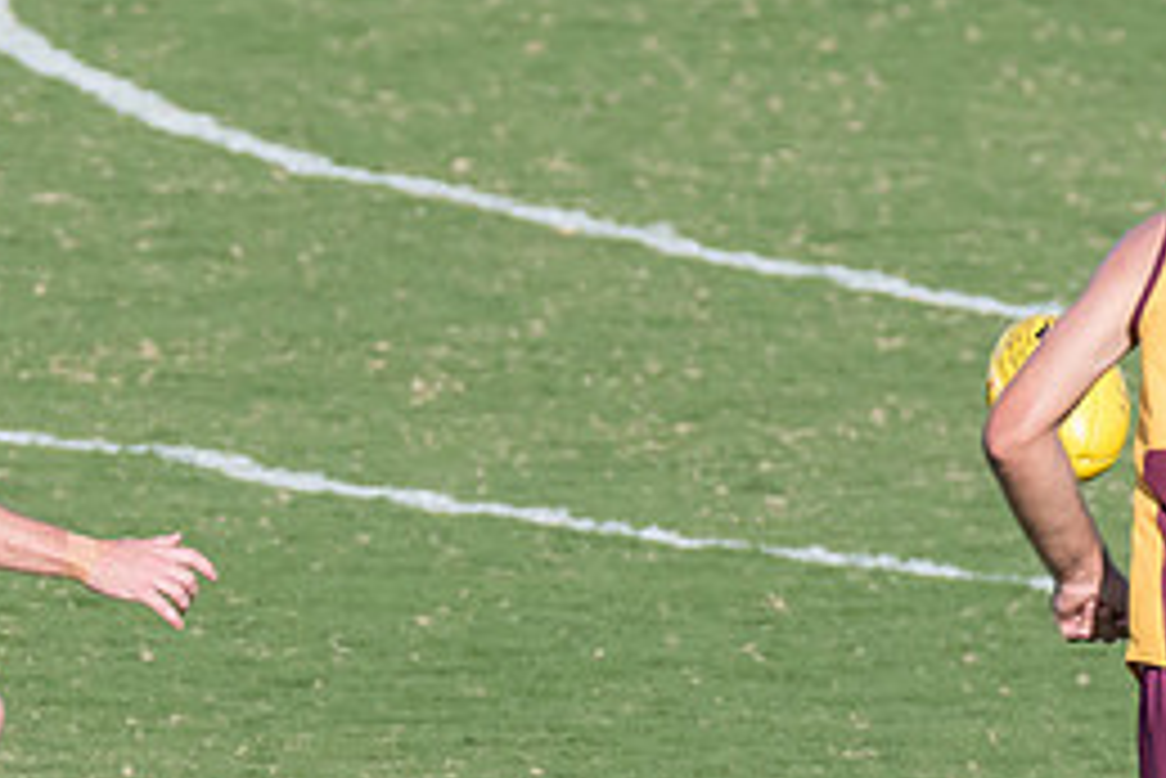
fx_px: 55381
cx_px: 7
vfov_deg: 0.8
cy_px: 768
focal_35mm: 1709
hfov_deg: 1.2
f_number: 8
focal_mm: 380
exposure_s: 1/2000
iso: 800
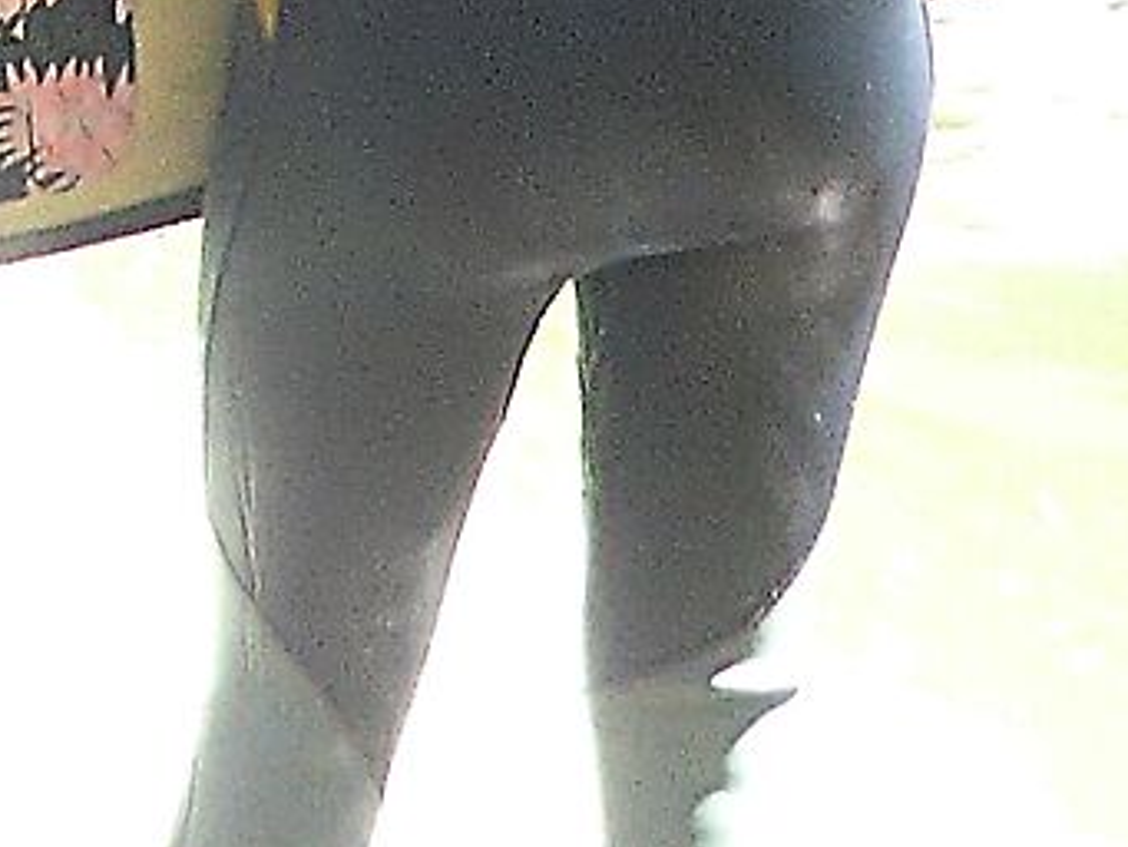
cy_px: -2012
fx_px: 17440
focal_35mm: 535
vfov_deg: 2.7
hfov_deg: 3.7
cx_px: -1171
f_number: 4.6
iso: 100
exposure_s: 1/80
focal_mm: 13.6
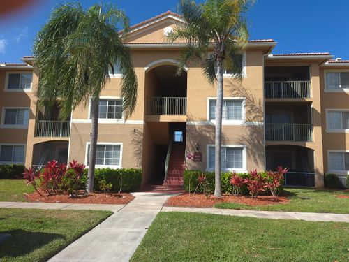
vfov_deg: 58.9
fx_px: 232
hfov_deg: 73.9
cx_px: 174
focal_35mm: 23
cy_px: 131
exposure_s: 1/1616
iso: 50
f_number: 1.8
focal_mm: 5.4
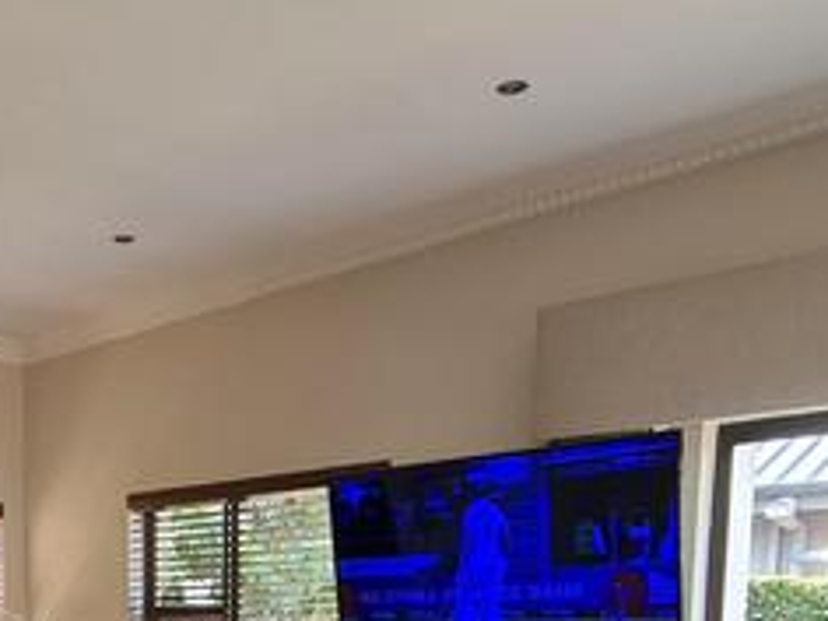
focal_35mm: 44
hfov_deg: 40.4
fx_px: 1052
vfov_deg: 27.7
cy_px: 793
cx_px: 116
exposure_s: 1/100
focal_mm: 2.2
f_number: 2.2
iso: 80
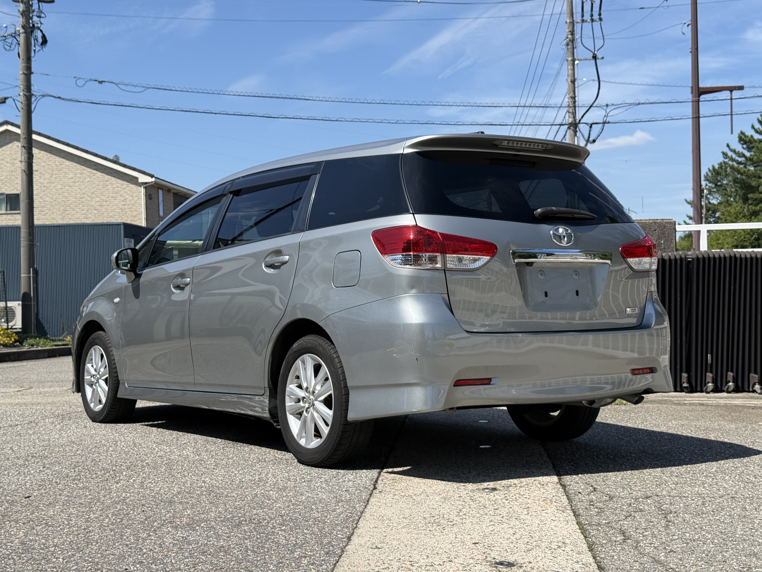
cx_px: 381
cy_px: 286
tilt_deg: +0.7
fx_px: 1057
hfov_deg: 39.7
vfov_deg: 30.3
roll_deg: +1.5
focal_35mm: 48
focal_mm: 6.76
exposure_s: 1/4098
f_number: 1.78
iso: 64
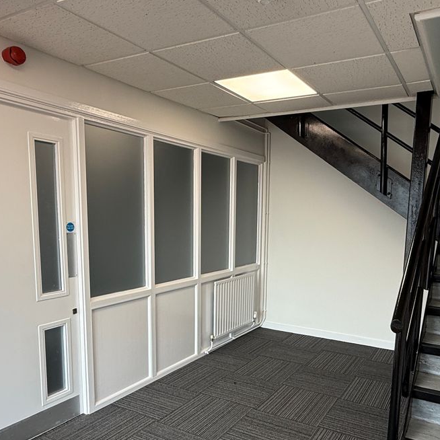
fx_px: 302
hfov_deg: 71.6
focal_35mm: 21
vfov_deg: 71.2
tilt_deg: -8.2
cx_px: 258
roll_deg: -2.1
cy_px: 268
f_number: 2.2
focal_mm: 2.22
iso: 64
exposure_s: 1/99
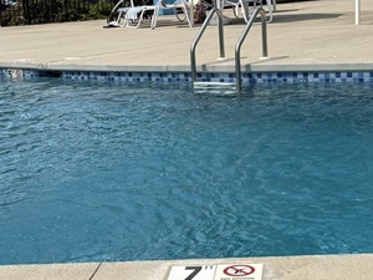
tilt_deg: -8.5
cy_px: 101
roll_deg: +3.8
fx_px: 884
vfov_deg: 18.0
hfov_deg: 23.8
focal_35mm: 82
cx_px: 172
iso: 80
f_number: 1.78
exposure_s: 1/6711
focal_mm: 6.76
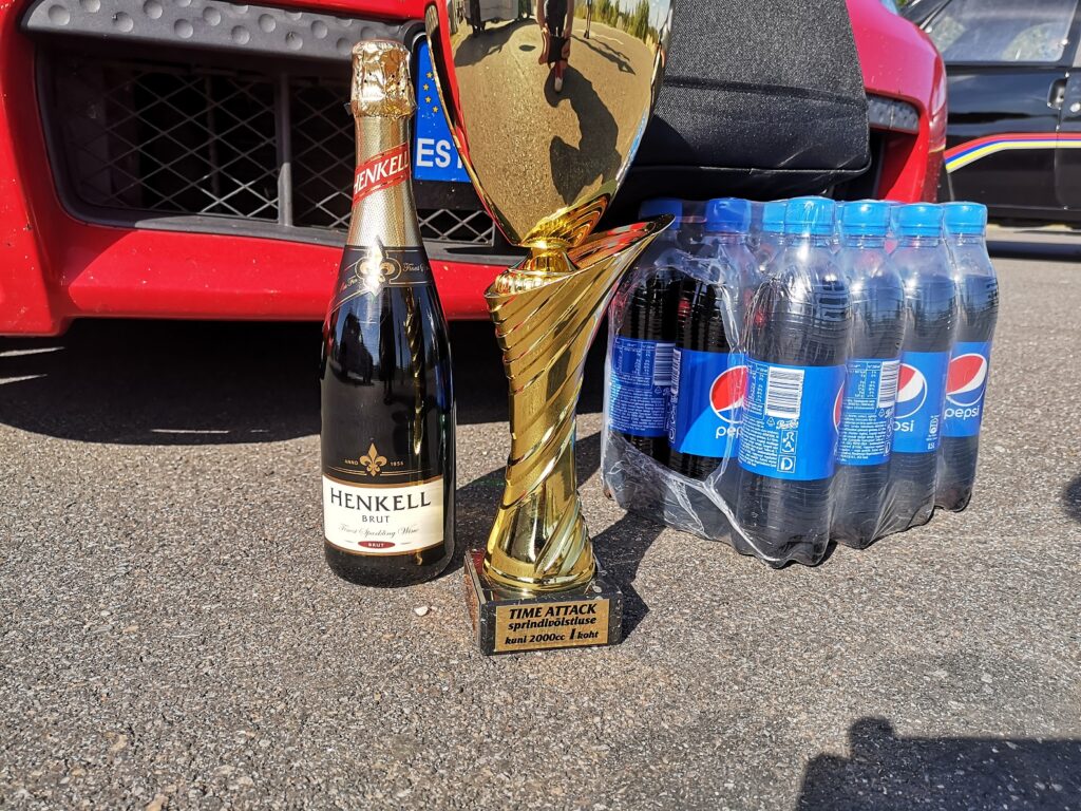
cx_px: 540
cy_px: 406
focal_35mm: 27
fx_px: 843
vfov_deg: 51.4
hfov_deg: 65.3
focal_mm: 3.95
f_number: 1.8
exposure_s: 1/1582
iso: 50
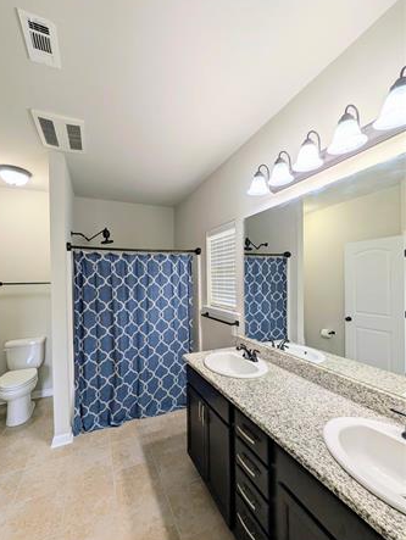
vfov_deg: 106.1
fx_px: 203
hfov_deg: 89.8
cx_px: 187
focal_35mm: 13
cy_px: 280
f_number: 1.7
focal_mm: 2.02
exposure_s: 1/245
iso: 42
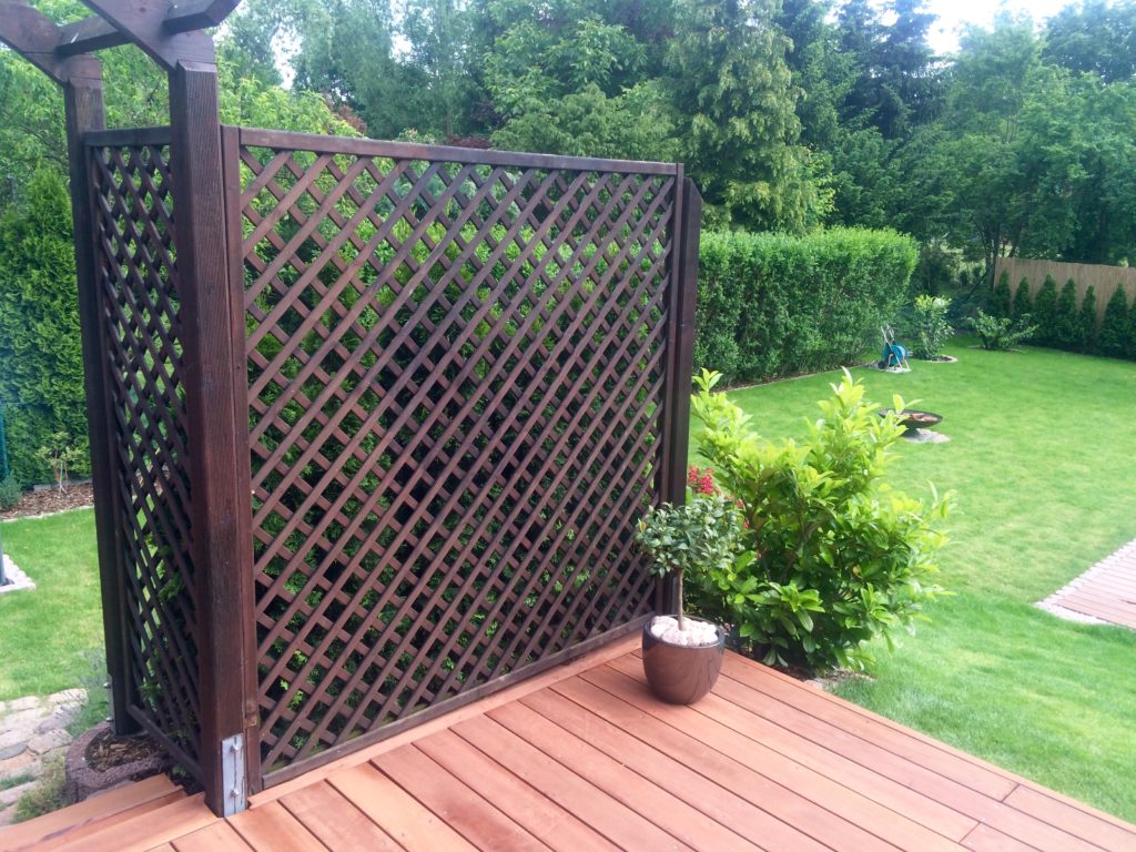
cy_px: 426
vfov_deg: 48.2
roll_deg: -1.8
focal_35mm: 29
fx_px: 952
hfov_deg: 61.7
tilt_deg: -12.7
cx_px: 568
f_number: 2.2
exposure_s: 1/376
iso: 32
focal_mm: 4.15
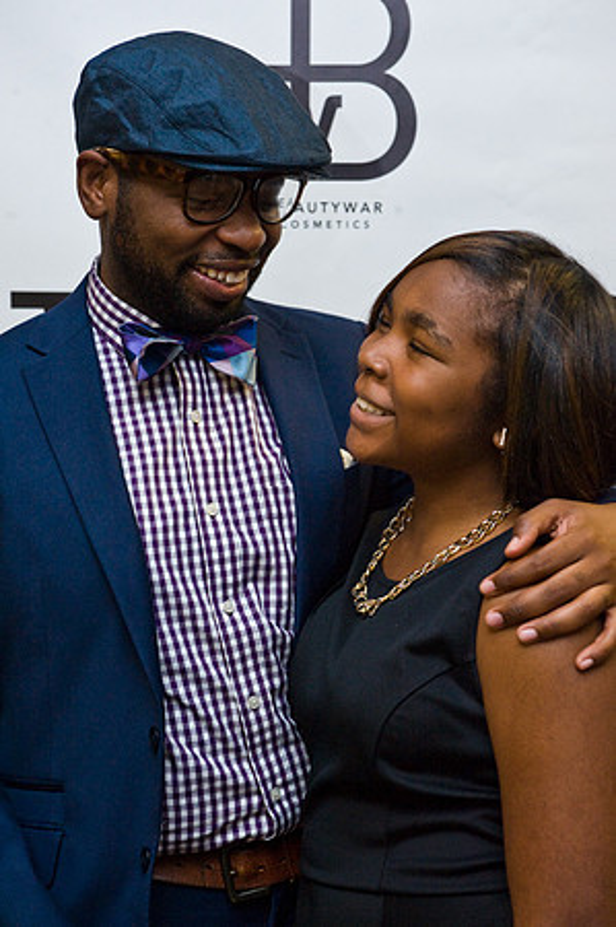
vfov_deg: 32.4
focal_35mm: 62
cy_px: 464
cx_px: 308
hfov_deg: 21.9
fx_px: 1595
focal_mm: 62
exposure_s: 1/125
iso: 3200
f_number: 5.6
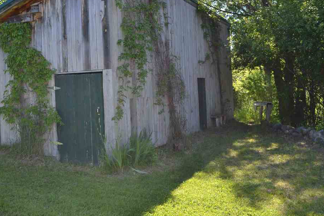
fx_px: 342
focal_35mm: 38
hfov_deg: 49.9
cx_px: 112
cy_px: 78
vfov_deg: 34.8
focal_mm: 18
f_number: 5
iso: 100
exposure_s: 1/200
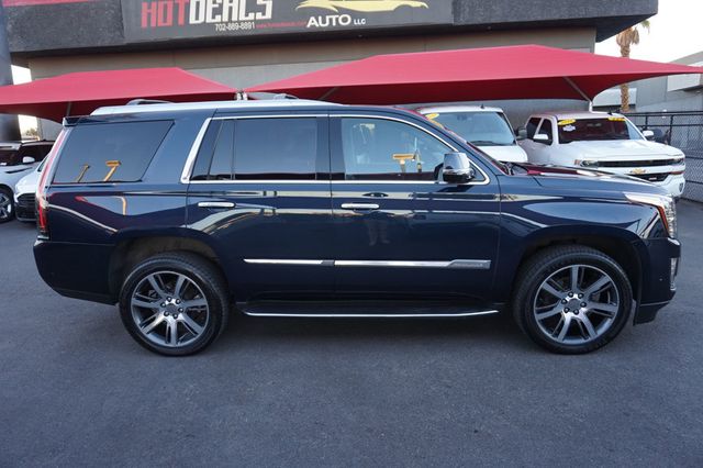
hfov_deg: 73.8
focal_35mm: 24
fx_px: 468
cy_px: 234
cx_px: 352
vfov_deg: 53.1
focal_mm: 16
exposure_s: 1/60
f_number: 4
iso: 250
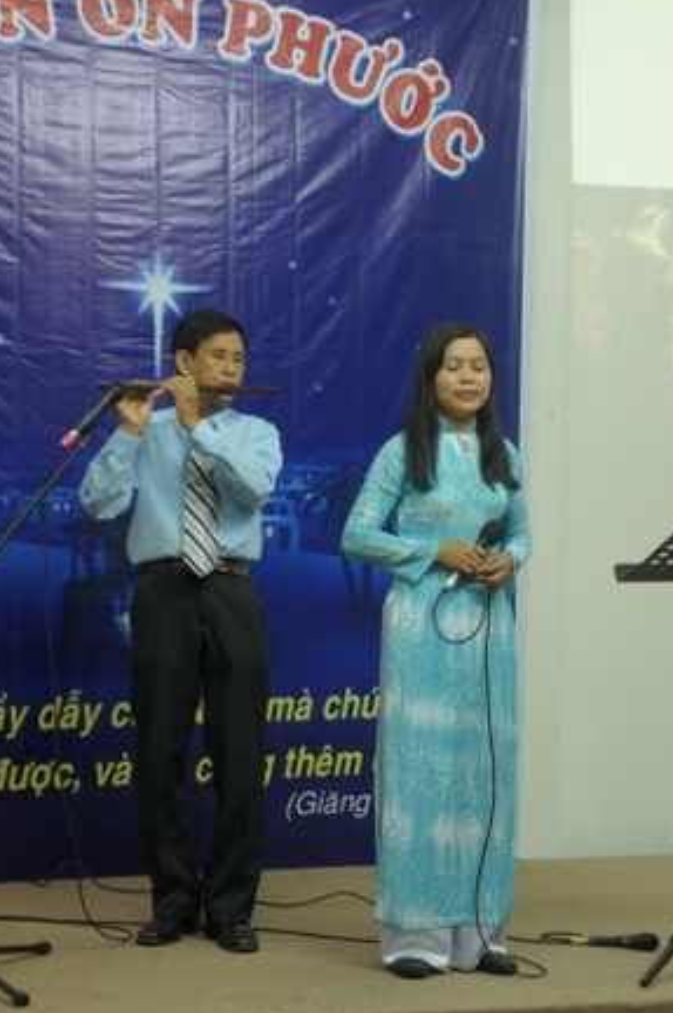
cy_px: 499
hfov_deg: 15.9
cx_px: 338
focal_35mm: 86
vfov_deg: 23.8
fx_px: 2404
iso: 1600
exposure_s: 1/80
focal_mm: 55
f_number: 5.6
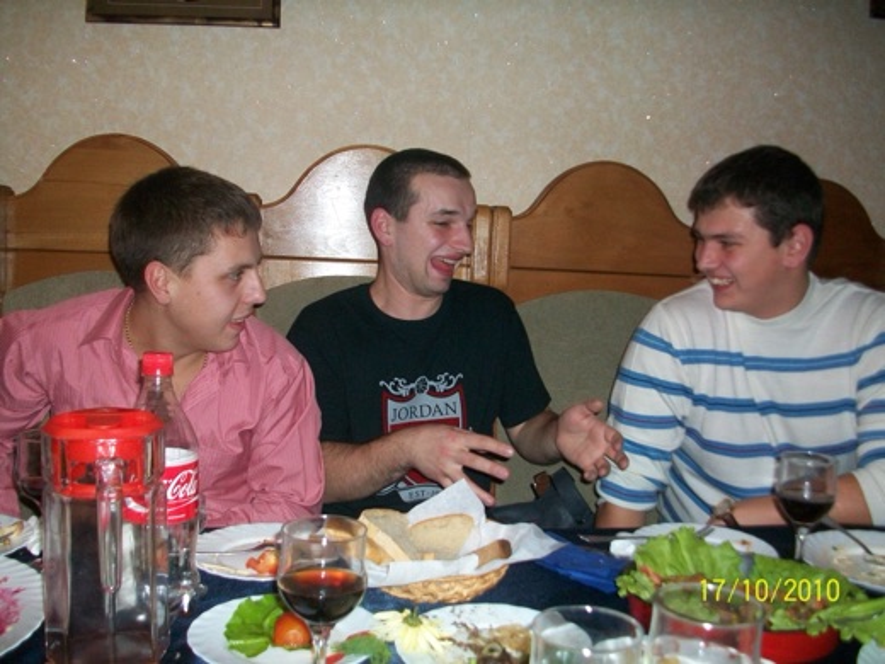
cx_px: 442
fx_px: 869
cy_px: 332
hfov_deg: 54.0
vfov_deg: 41.8
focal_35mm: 34
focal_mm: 5.7
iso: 120
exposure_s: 1/60
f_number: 2.8
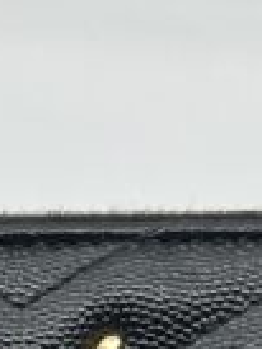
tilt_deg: -50.3
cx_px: -18
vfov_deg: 9.7
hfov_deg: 7.6
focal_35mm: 194
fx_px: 1955
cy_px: 611
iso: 40
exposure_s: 1/154
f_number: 1.5
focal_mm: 5.7
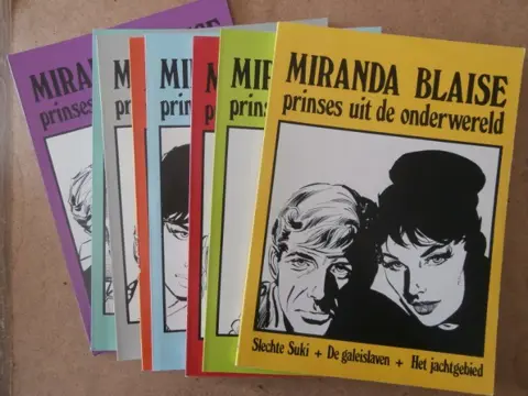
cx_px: 264
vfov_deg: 56.8
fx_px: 366
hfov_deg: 71.6
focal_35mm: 24
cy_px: 198
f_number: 3
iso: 100
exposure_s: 1/40
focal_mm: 4.2
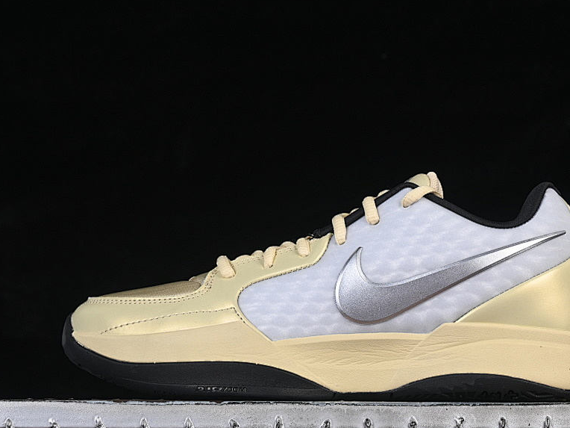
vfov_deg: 14.5
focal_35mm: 102
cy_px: 234
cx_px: 346
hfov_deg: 19.2
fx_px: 1680
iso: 160
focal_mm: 50
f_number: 8
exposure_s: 1/80
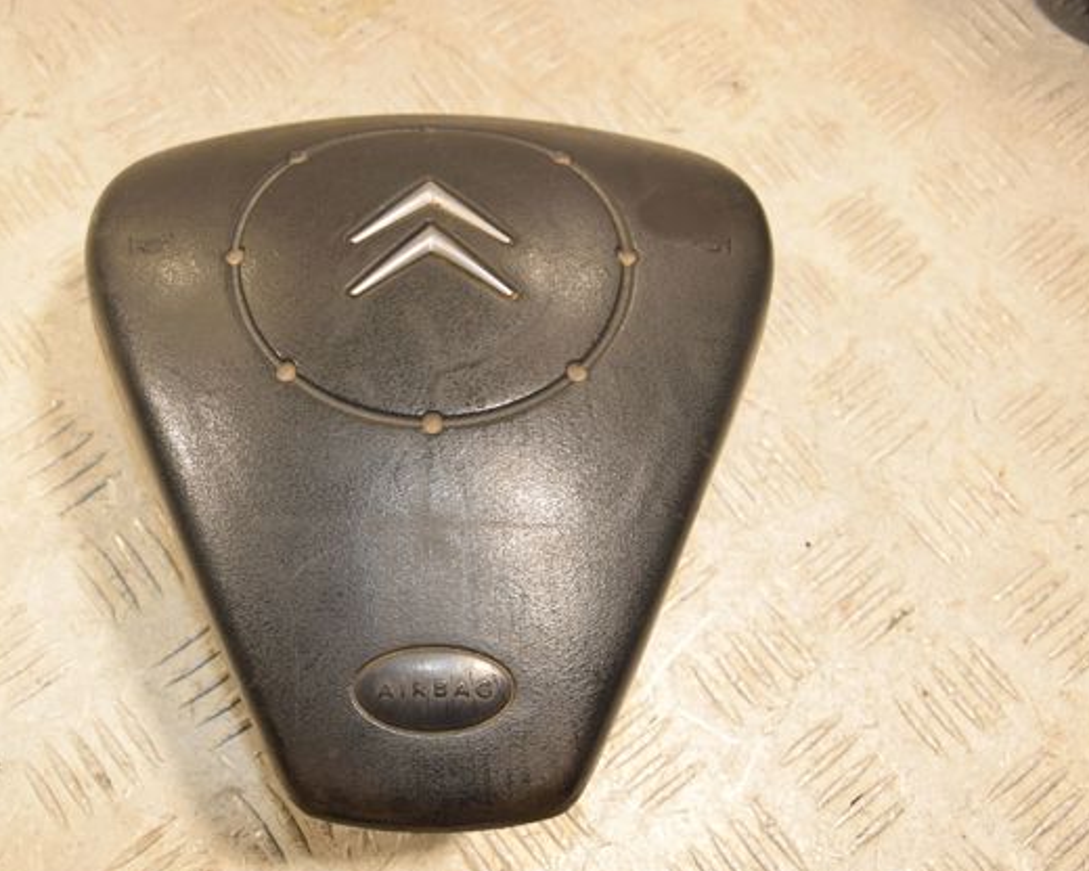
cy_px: 444
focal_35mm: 45
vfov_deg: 33.4
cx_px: 429
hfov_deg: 40.9
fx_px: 1450
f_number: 6.3
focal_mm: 26
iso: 800
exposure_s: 1/200
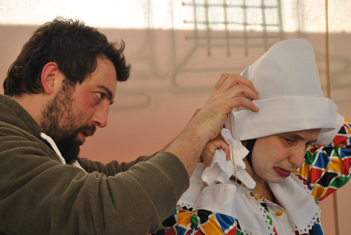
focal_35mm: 66
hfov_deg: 30.5
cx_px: 176
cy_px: 118
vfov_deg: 20.7
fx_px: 645
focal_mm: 44
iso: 100
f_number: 5.6
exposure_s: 1/125
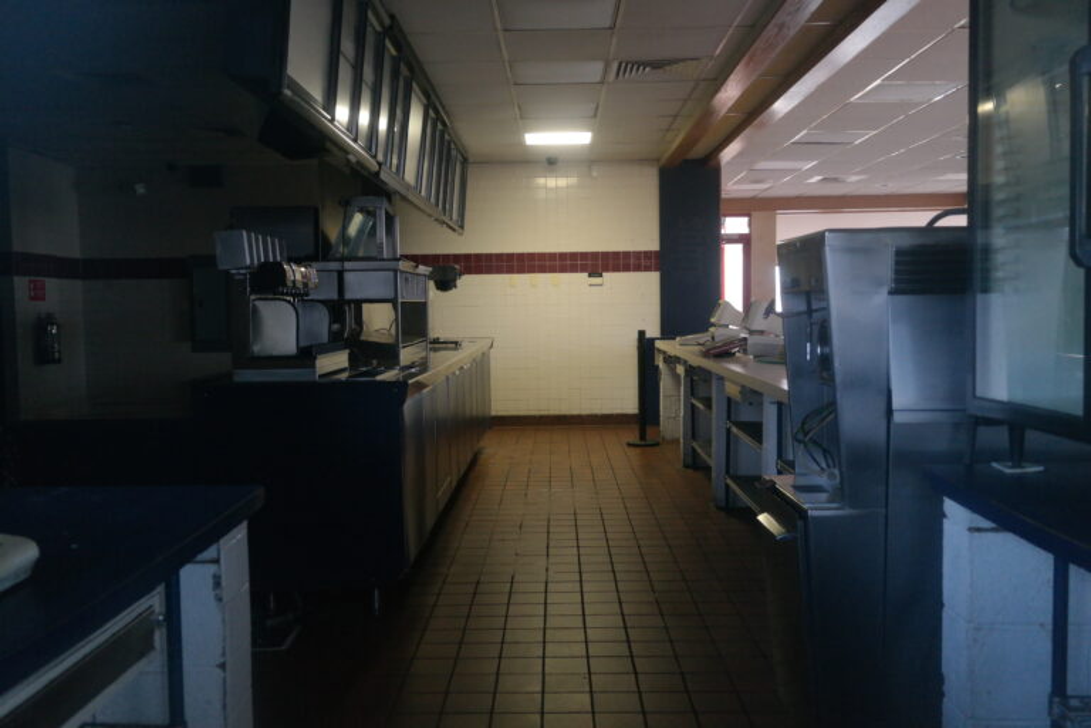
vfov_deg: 43.6
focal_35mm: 30
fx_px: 909
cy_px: 364
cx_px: 546
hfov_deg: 61.9
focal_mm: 20
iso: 1600
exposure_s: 1/40
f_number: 3.5
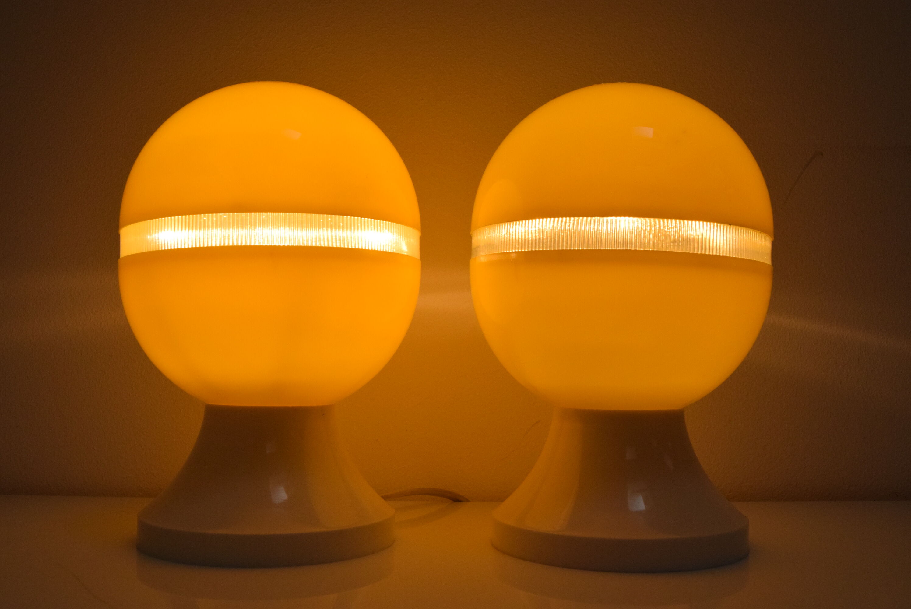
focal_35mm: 36
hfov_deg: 53.1
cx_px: 456
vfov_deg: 36.9
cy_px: 304
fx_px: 912
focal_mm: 24
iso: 1600
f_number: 14
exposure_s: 1/800
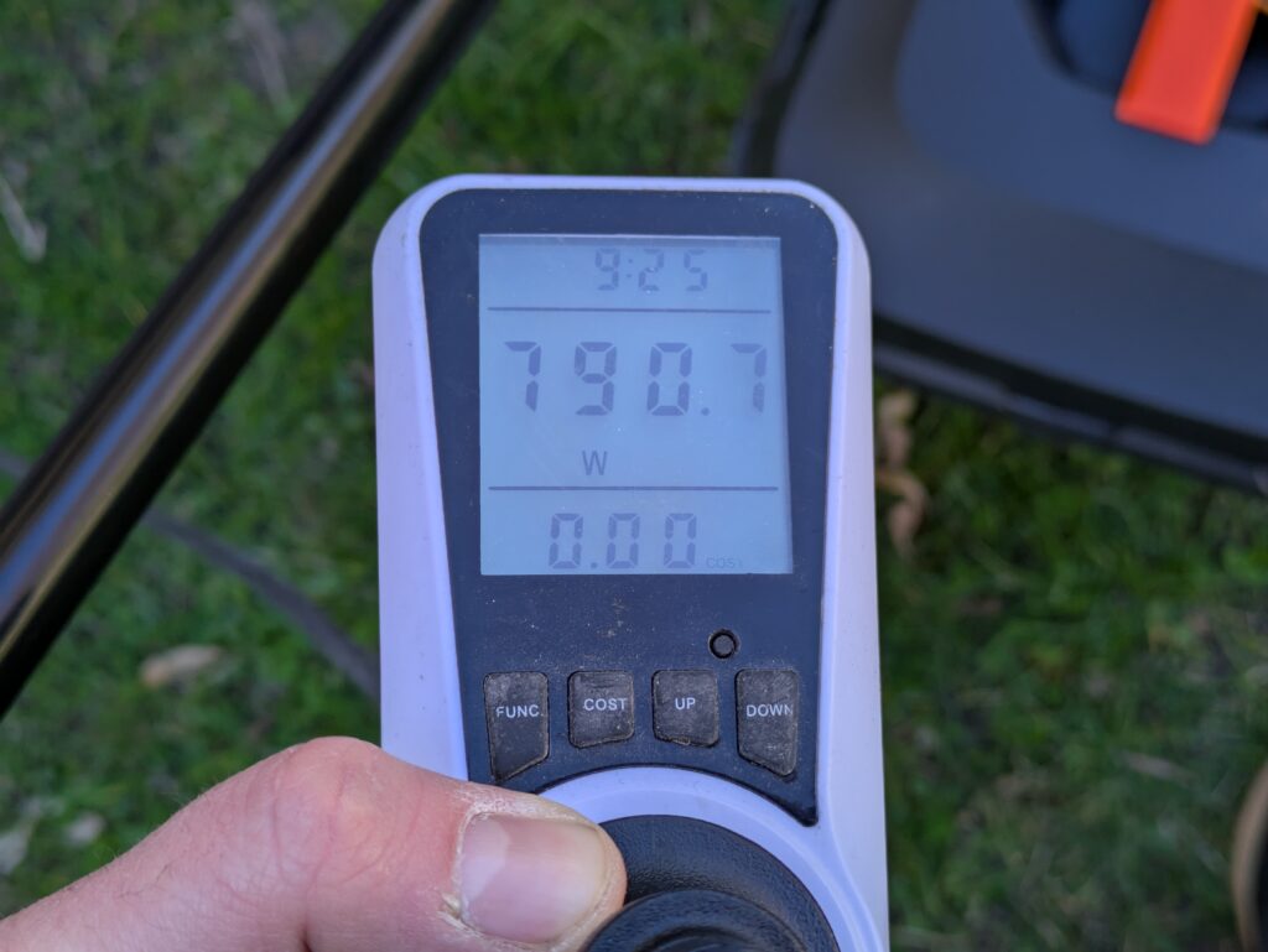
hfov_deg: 37.5
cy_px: 476
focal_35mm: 51
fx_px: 1869
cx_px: 634
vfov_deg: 28.6
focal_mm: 5.43
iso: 44
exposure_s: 1/318
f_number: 1.89
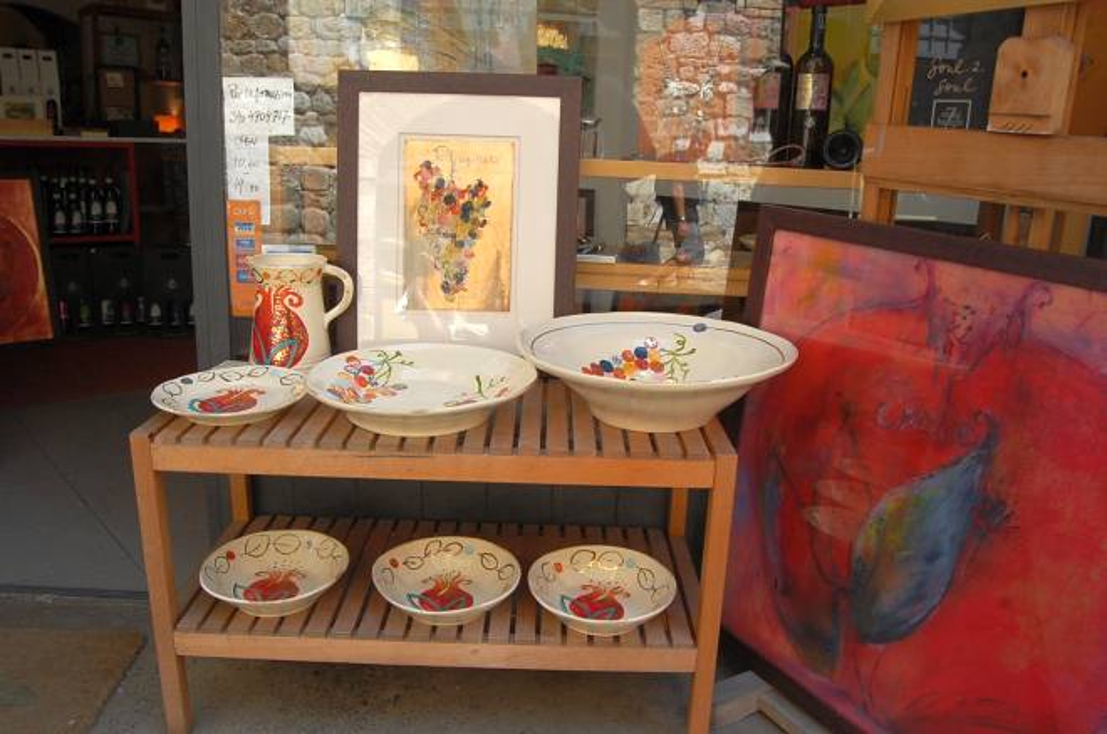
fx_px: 829
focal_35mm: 27
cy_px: 367
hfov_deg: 67.5
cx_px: 554
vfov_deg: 47.8
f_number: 9
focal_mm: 18
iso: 400
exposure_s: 1/125
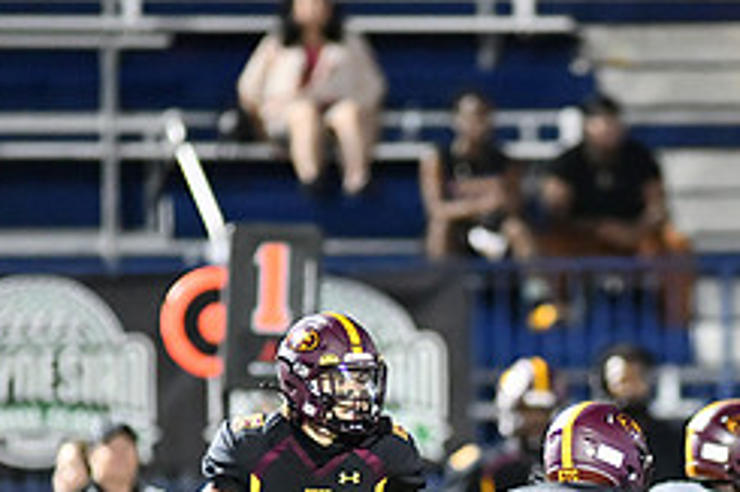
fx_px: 14605
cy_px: 503
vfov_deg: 1.9
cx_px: 589
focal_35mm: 711
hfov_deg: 2.9
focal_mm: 300
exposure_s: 1/1000
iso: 11400
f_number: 2.8
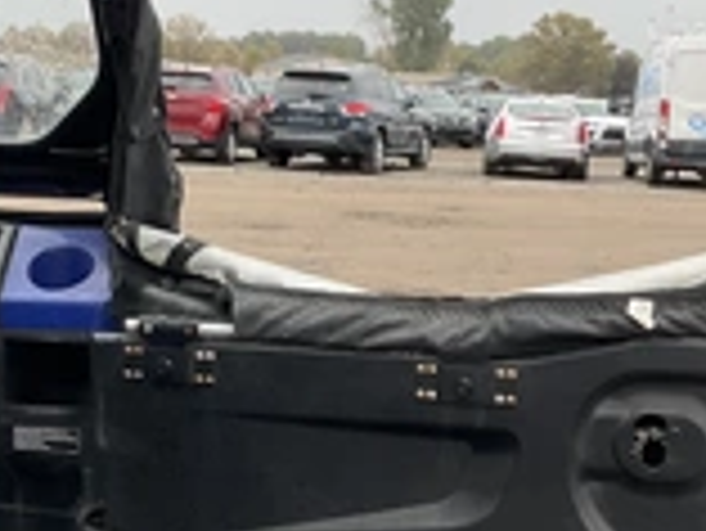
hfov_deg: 26.3
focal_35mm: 74
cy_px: 274
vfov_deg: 19.9
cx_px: 292
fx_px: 1510
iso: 25
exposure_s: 1/260
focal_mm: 3
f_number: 1.8
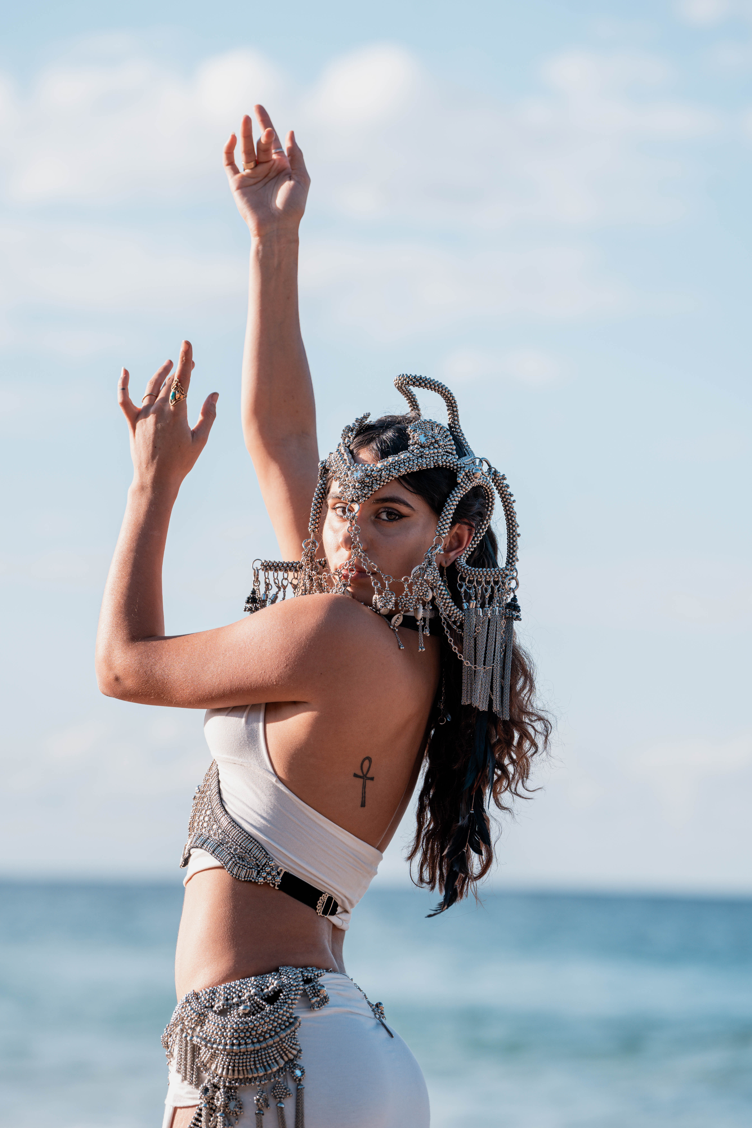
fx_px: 4136
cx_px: 376
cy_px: 564
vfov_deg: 15.5
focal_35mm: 132
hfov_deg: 10.4
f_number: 4
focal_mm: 132
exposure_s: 1/640
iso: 125
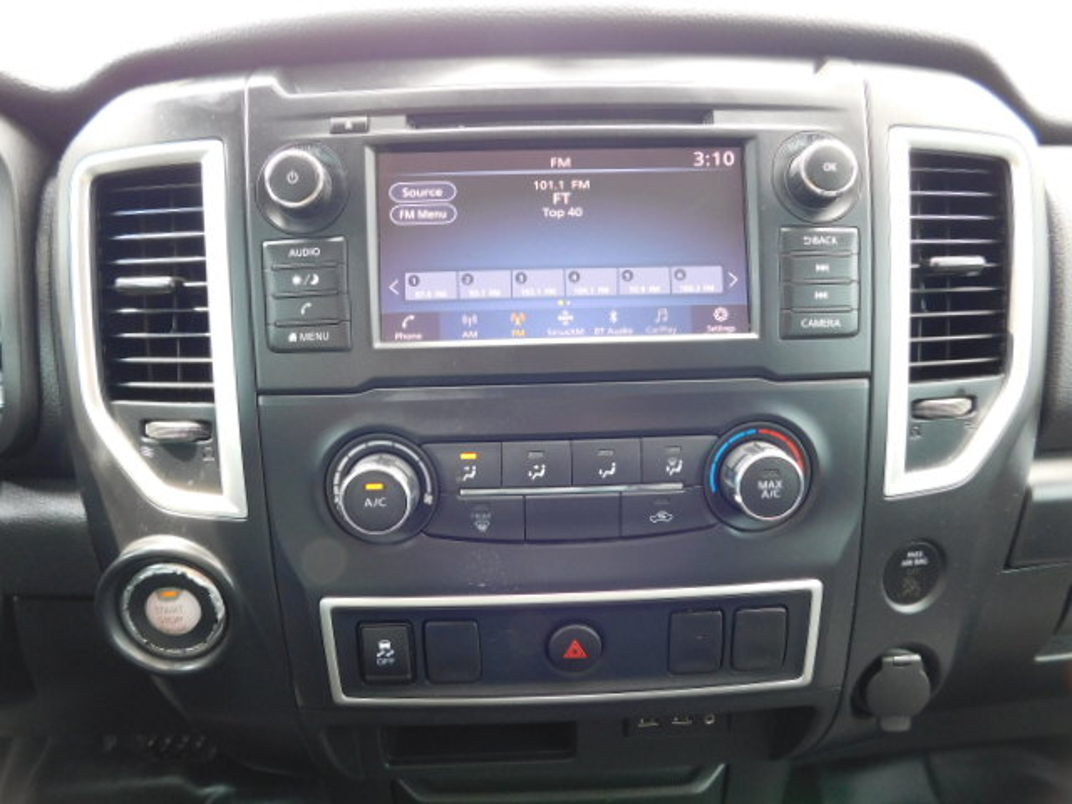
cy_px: 402
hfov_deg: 73.9
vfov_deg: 58.9
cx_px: 536
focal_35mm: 23
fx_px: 712
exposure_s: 1/30
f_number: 3
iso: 125
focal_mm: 4
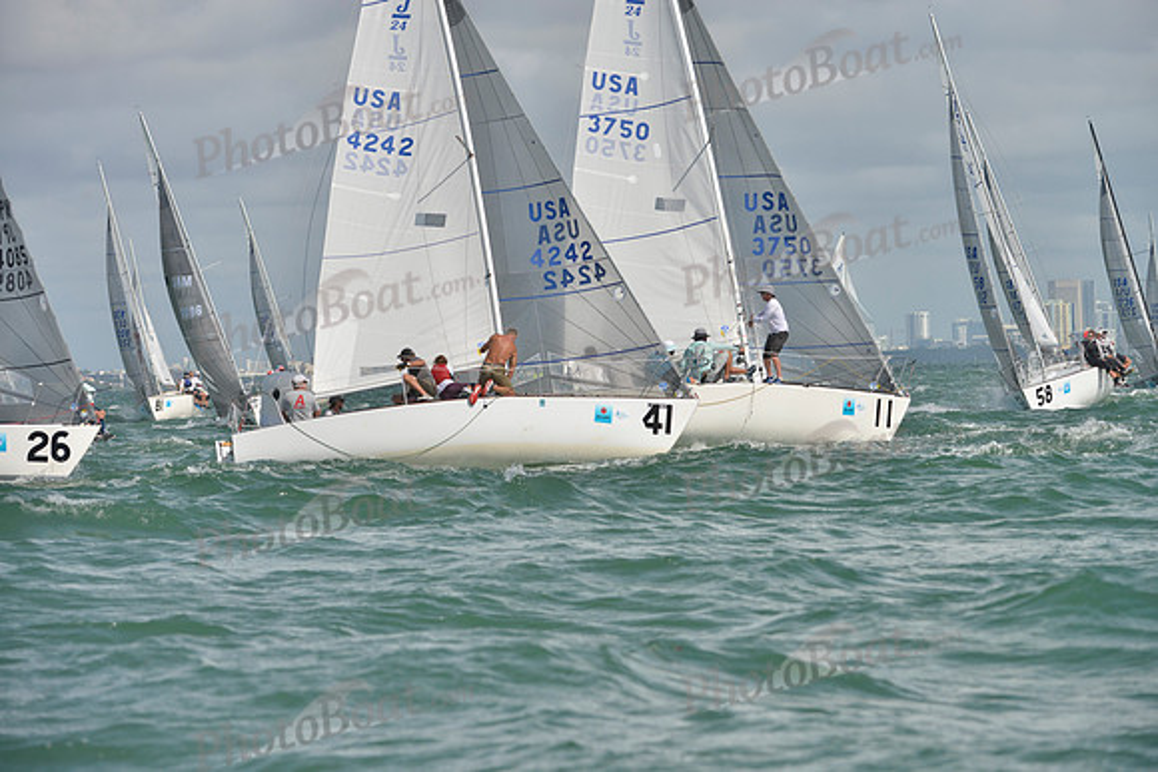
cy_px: 386
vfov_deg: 6.9
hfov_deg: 10.3
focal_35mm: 200
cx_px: 579
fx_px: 6435
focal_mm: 200
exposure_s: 1/1600
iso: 280
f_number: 8
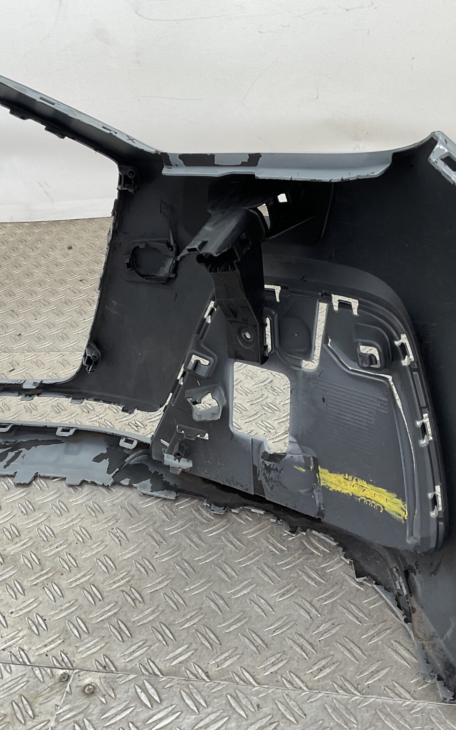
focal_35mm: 42
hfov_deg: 30.5
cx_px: 199
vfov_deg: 47.2
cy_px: 360
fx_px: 835
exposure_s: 1/100
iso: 20
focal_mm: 3
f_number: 1.8
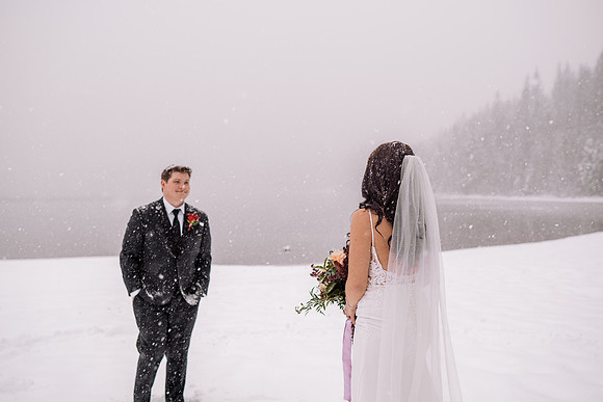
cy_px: 201
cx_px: 302
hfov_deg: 52.2
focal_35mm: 37
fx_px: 616
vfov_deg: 36.2
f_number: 2.5
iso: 100
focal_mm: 35
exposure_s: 1/200
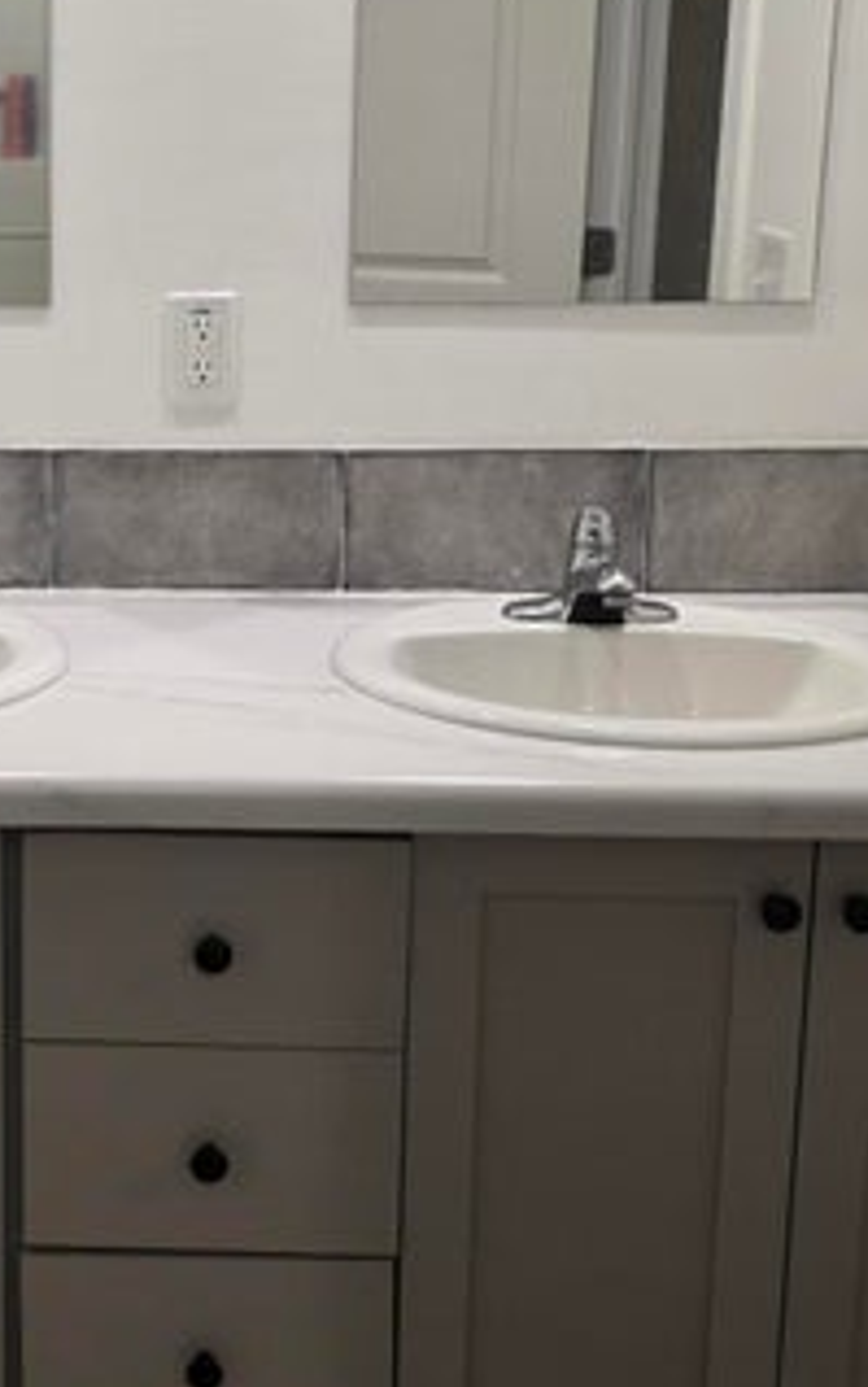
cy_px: 493
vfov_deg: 40.7
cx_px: 70
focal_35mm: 49
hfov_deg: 25.5
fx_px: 1853
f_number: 1.7
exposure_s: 1/120
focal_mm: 6.3
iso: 125
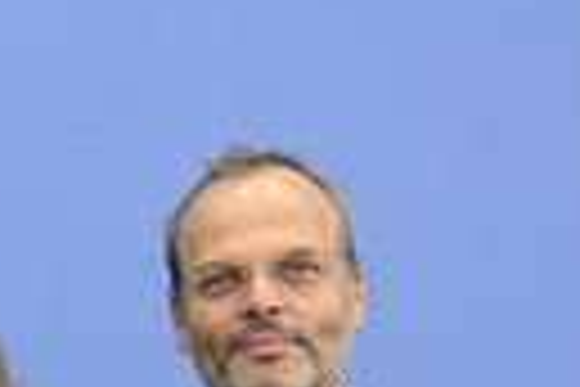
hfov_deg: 12.5
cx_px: -357
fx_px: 2481
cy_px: 648
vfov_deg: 8.6
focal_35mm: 154
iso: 5000
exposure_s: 1/500
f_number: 5.6
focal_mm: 44
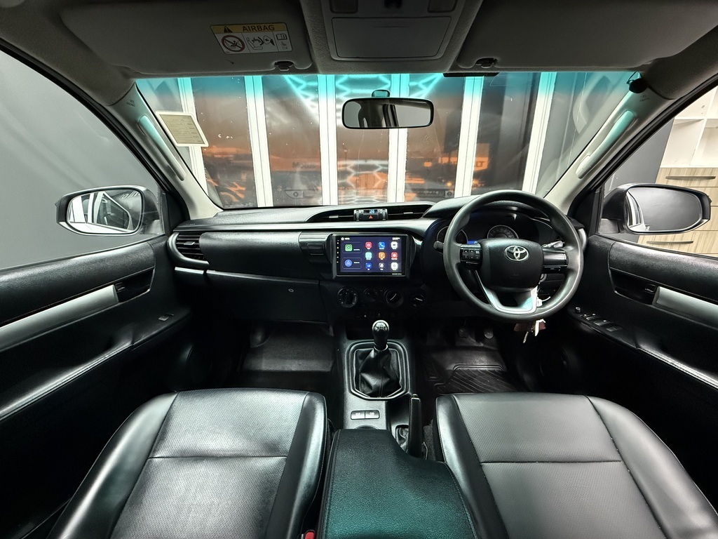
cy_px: 270
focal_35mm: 14
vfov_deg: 85.7
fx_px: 290
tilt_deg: -16.8
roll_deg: +0.3
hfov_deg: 102.1
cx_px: 359
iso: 1250
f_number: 2.2
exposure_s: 1/50
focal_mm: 2.22
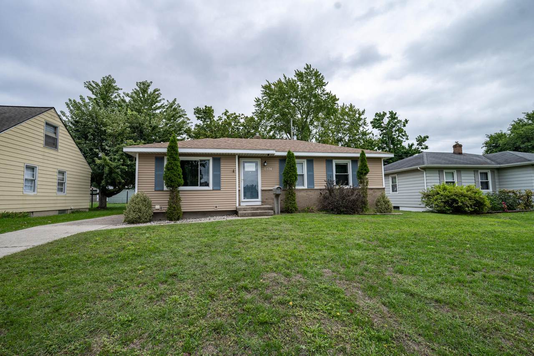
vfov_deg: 74.9
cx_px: 267
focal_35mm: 16
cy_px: 178
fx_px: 232
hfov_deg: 97.9
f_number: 5.6
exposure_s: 1/125
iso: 125
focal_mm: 15.5
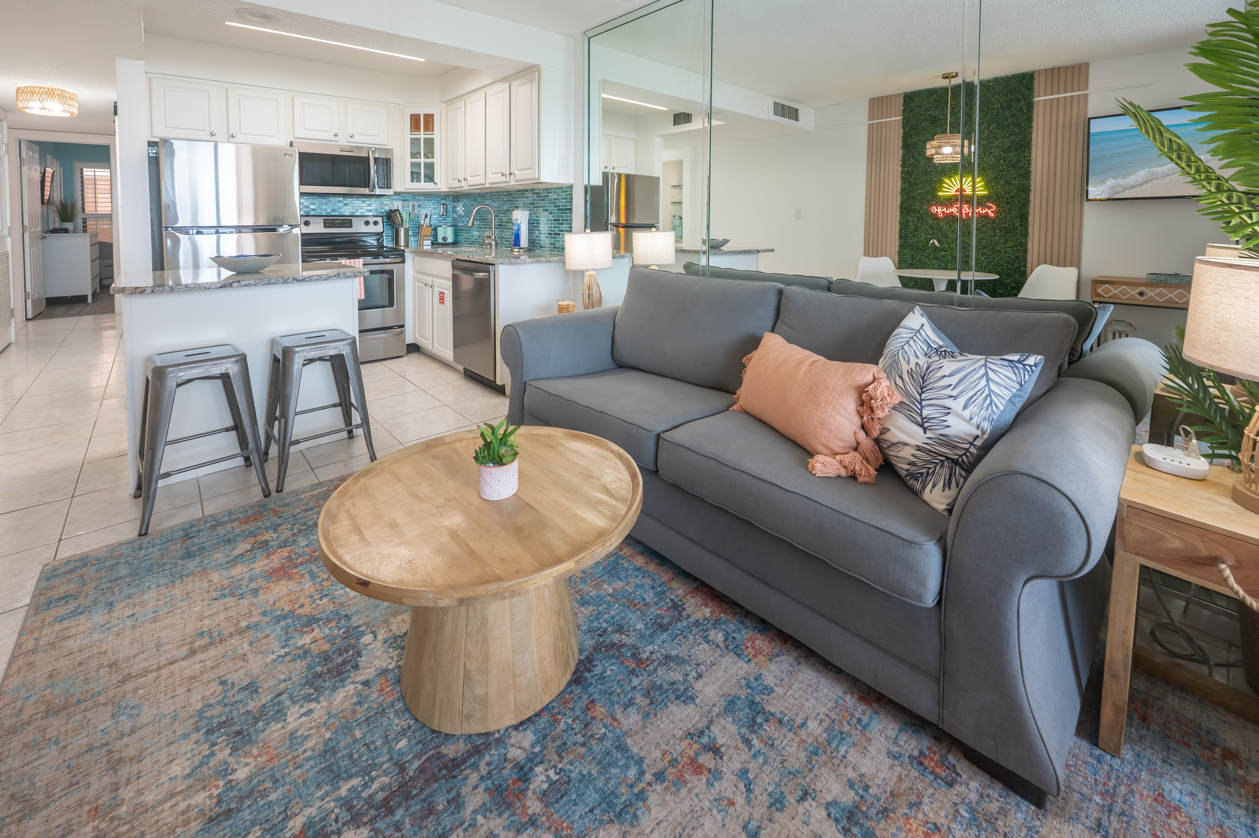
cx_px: 630
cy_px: 419
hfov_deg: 104.3
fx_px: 489
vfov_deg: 81.1
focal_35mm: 14
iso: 500
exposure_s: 1/25
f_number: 9
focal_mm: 14
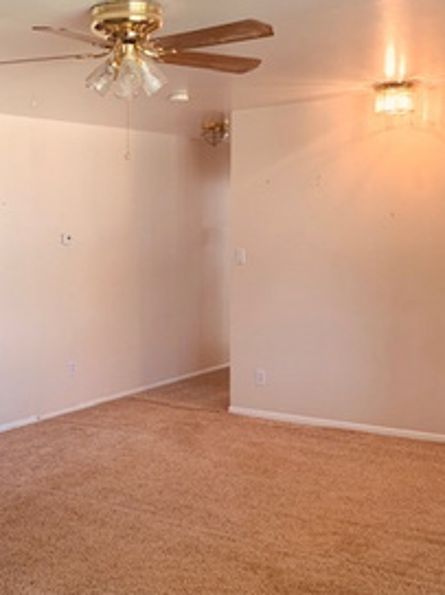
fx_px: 789
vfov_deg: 41.2
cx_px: 90
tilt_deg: -5.7
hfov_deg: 30.7
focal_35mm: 46
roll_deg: +1.4
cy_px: 336
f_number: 1.8
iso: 125
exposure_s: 1/60
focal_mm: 4.25
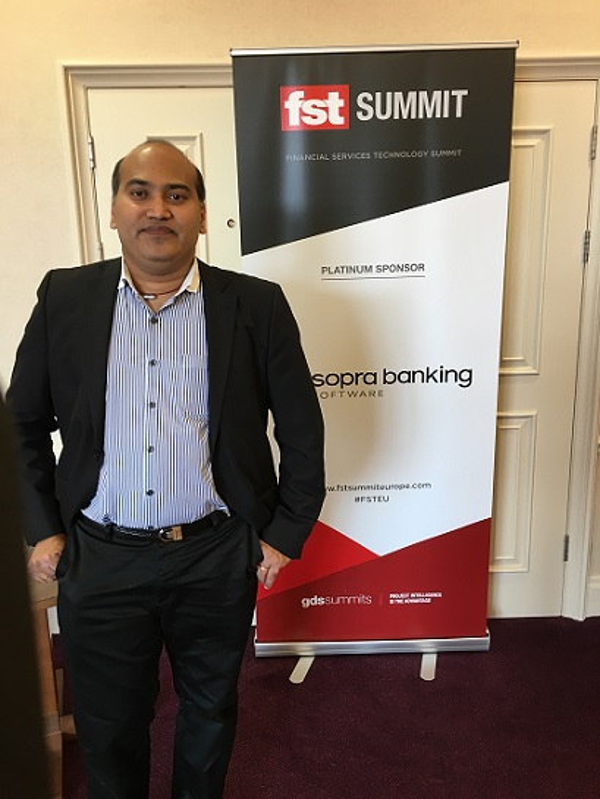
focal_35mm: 29
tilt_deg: -12.7
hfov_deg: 48.2
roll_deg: +1.1
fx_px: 670
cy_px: 400
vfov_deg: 61.6
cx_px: 300
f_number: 2.2
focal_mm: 4.15
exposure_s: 1/33
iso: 80
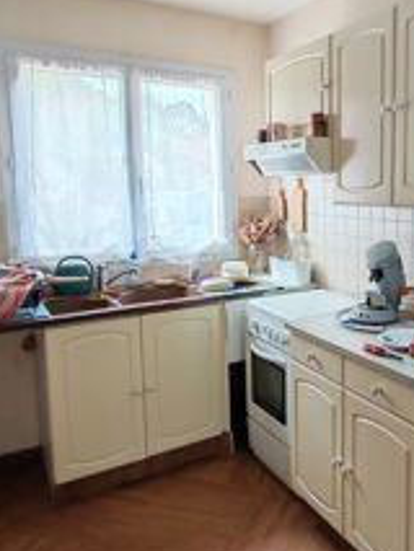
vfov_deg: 56.7
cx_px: 329
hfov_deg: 42.3
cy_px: 250
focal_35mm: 32
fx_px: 510
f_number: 2.2
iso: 125
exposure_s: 1/33
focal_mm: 1.96
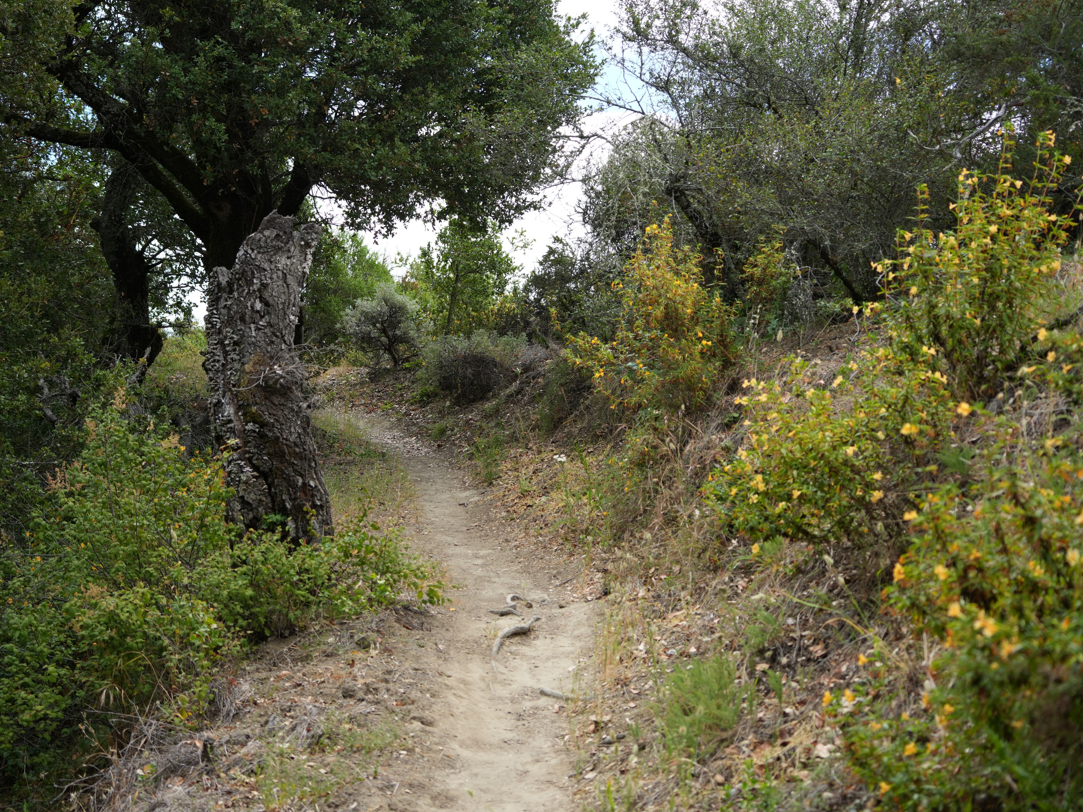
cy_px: 400
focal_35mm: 59
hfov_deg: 32.6
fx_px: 1846
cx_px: 463
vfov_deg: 24.8
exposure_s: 1/800
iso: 320
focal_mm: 50
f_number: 4.5
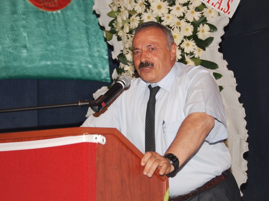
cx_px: 135
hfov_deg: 18.4
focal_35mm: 107
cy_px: 98
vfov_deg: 13.8
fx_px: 831
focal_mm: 62
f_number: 5
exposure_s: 1/60
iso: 200
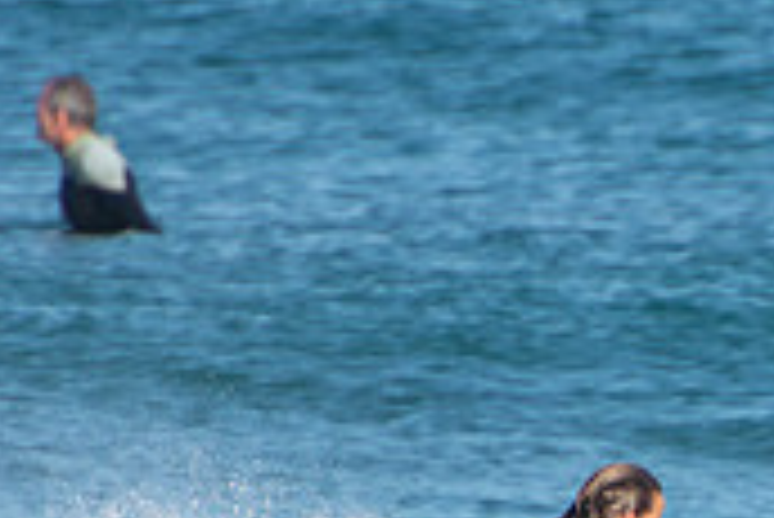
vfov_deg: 0.7
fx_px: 43530
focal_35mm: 2023
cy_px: 777
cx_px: 891
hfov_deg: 1.0
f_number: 5.6
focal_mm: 400
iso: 320
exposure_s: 1/1250
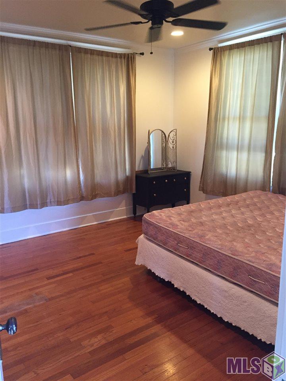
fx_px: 319
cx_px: 143
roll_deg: +0.5
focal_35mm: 29
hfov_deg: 48.2
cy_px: 190
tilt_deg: -10.0
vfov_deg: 61.7
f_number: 2.2
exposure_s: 1/30
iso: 125
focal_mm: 4.15
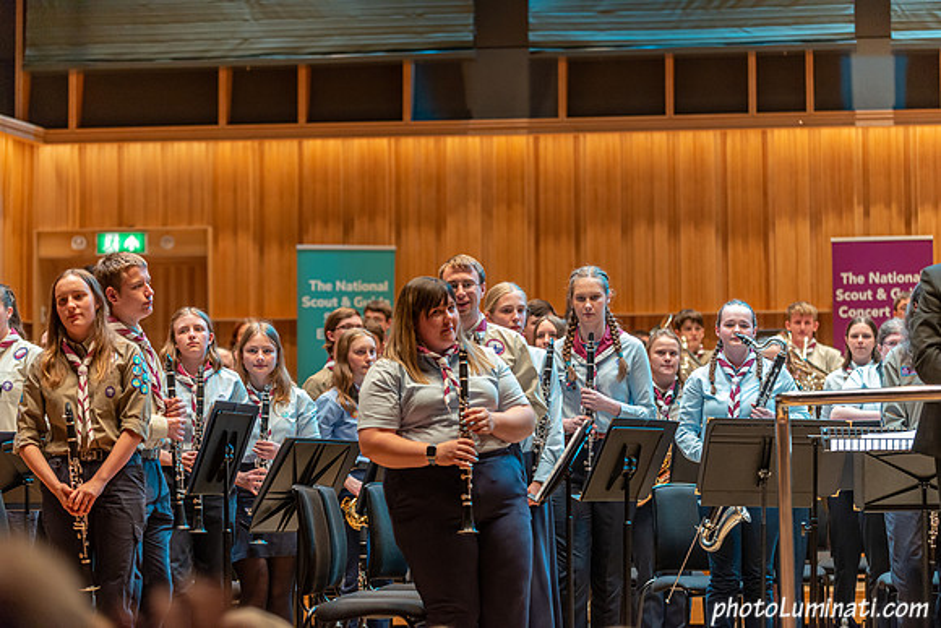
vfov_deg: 13.4
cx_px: 470
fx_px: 2667
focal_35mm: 102
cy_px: 314
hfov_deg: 20.0
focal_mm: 102
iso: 2000
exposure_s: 1/125
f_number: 2.8
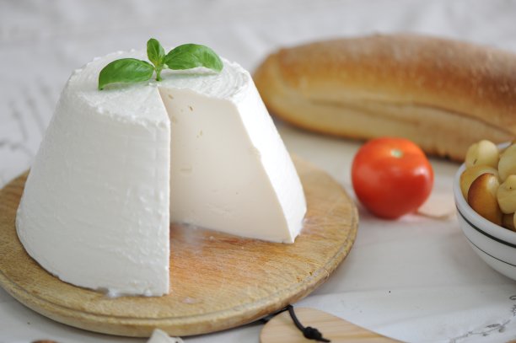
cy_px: 172
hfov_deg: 19.5
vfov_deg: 13.0
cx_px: 258
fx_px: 1504
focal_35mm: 105
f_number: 3
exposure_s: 1/160
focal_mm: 105
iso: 250
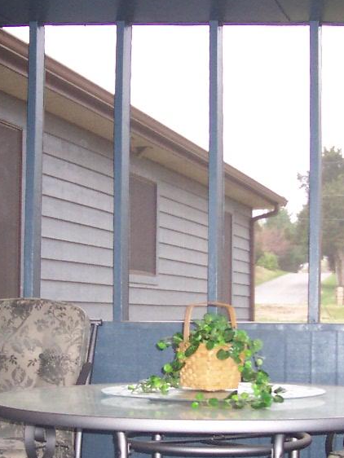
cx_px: 140
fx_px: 1046
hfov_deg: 18.7
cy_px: 335
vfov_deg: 24.5
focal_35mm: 79
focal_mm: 5.6
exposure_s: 1/60
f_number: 2.8
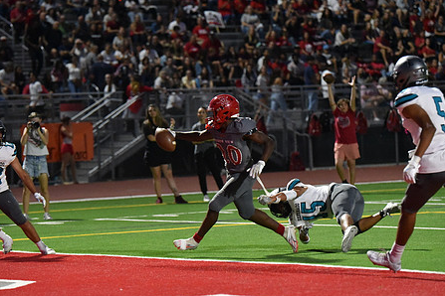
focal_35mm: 188
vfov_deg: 7.3
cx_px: 222
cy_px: 135
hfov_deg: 10.9
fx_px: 2324
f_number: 2.8
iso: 10000
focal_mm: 145
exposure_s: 1/1000
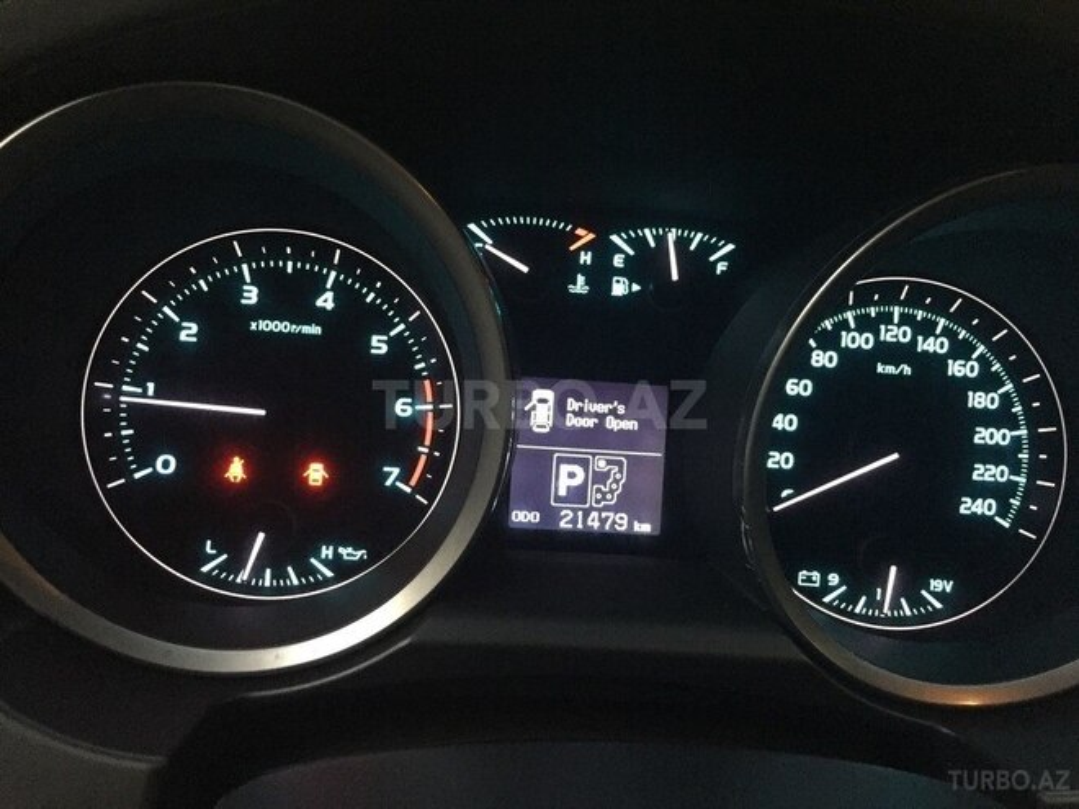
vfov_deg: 48.2
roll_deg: -3.9
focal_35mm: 29
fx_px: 904
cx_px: 540
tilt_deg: -19.1
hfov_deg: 61.7
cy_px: 404
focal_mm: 4.15
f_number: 2.2
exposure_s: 1/17
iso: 320
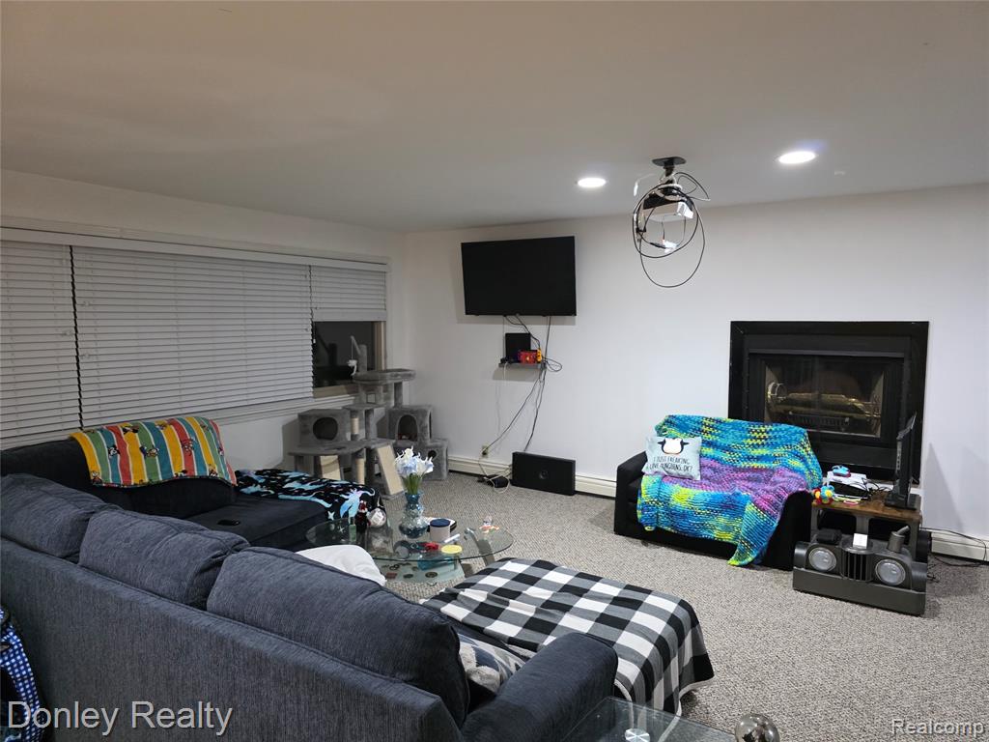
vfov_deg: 58.9
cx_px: 494
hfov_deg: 73.9
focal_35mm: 23
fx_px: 657
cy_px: 371
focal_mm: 6.3
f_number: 1.7
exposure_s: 1/120
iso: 1250
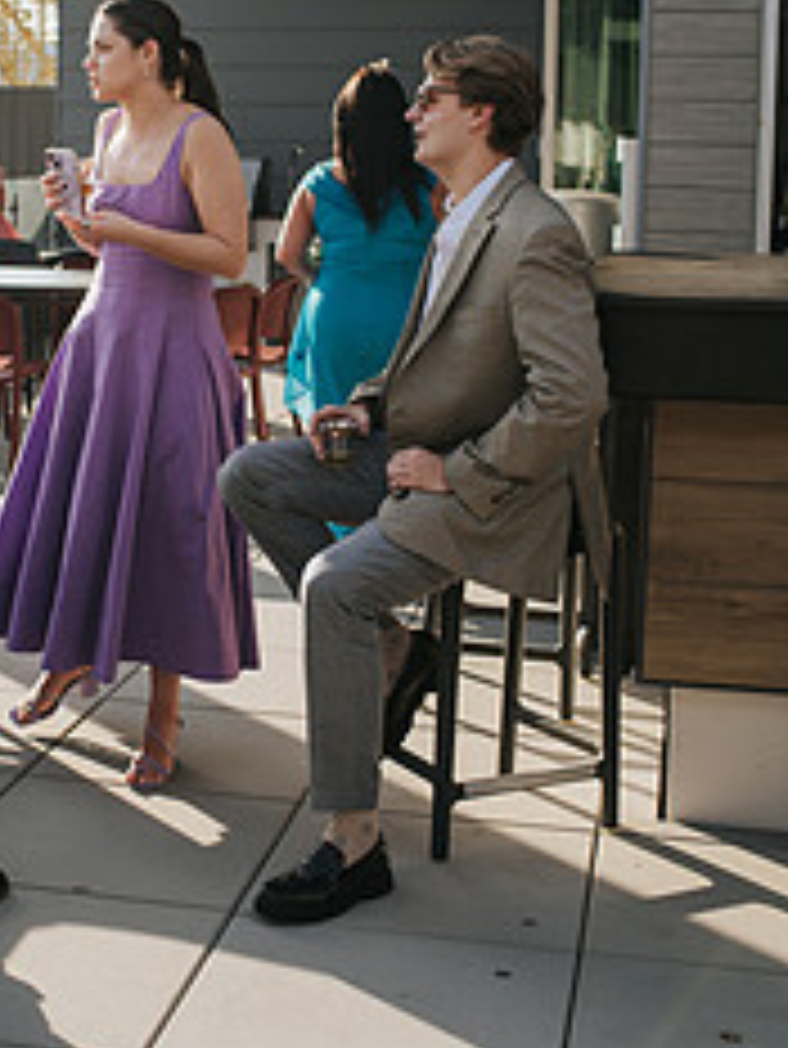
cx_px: 133
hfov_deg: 22.2
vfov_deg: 29.6
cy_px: 346
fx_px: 1971
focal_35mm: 65
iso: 220
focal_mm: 35
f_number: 3.5
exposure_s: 1/1250
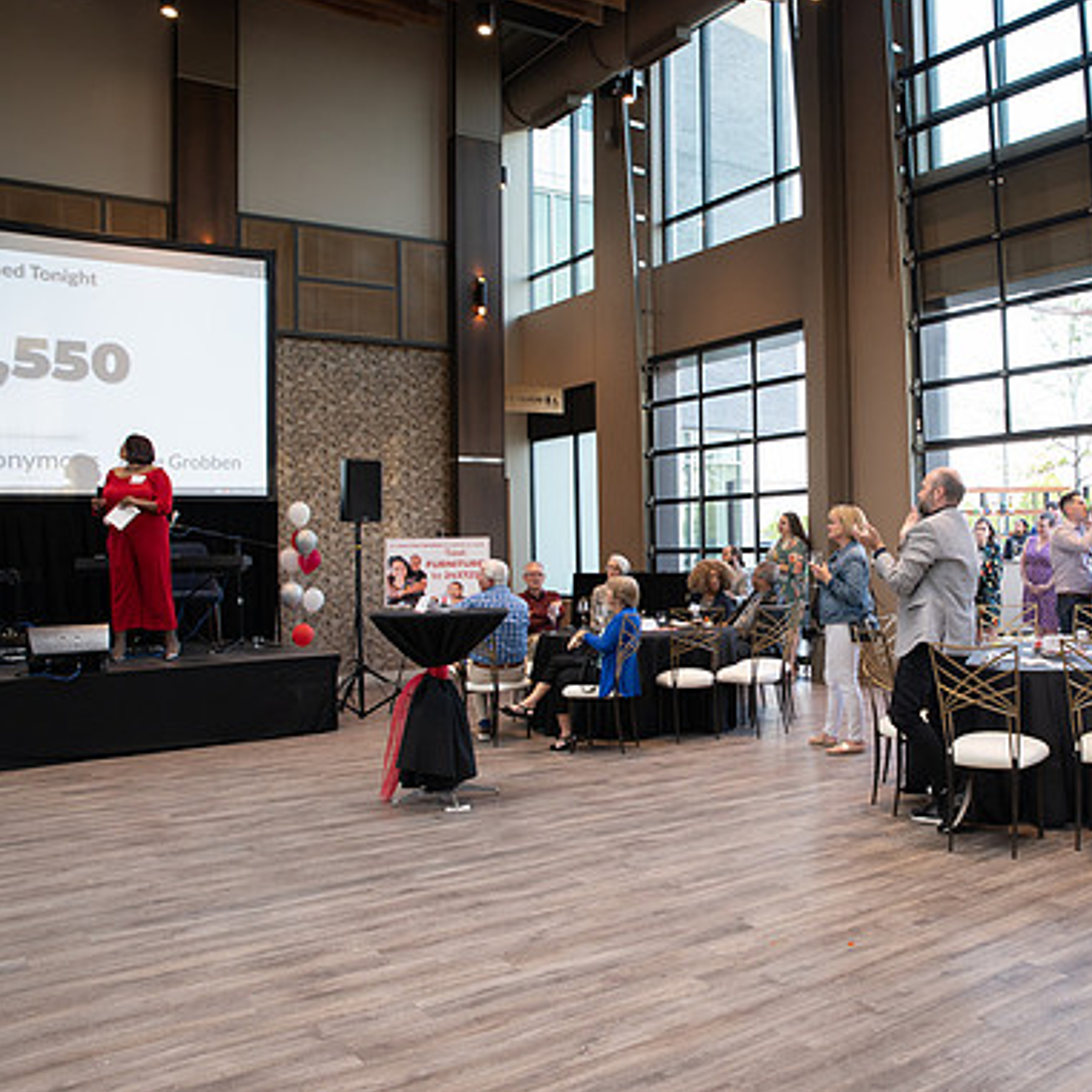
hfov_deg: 51.2
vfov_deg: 52.5
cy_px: 542
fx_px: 1106
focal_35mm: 31
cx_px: 762
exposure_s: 1/125
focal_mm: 24
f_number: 4.5
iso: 1250
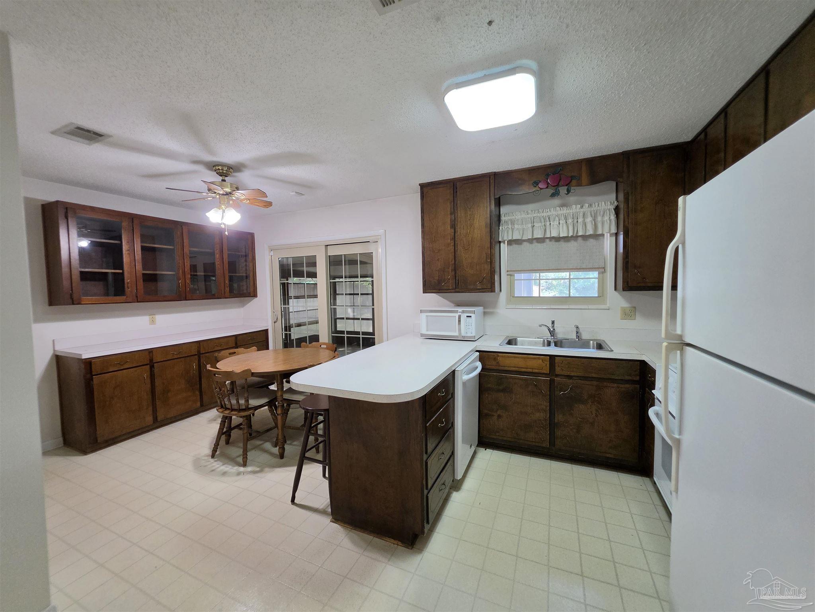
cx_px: 408
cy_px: 306
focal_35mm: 13
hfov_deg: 106.2
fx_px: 306
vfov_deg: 89.9
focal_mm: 2.2
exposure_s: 1/120
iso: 250
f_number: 1.9
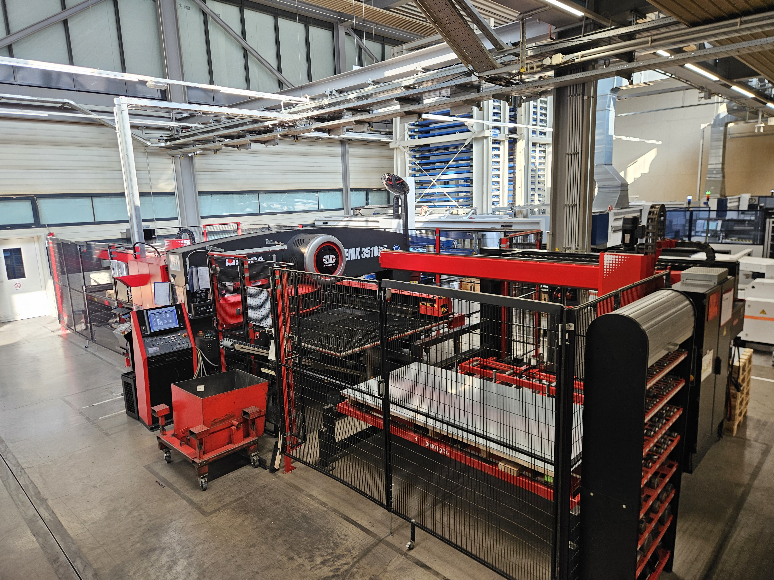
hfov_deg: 73.9
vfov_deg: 58.9
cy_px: 290
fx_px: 514
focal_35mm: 23
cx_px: 387
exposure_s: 1/190
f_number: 1.8
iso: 125
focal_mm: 5.4
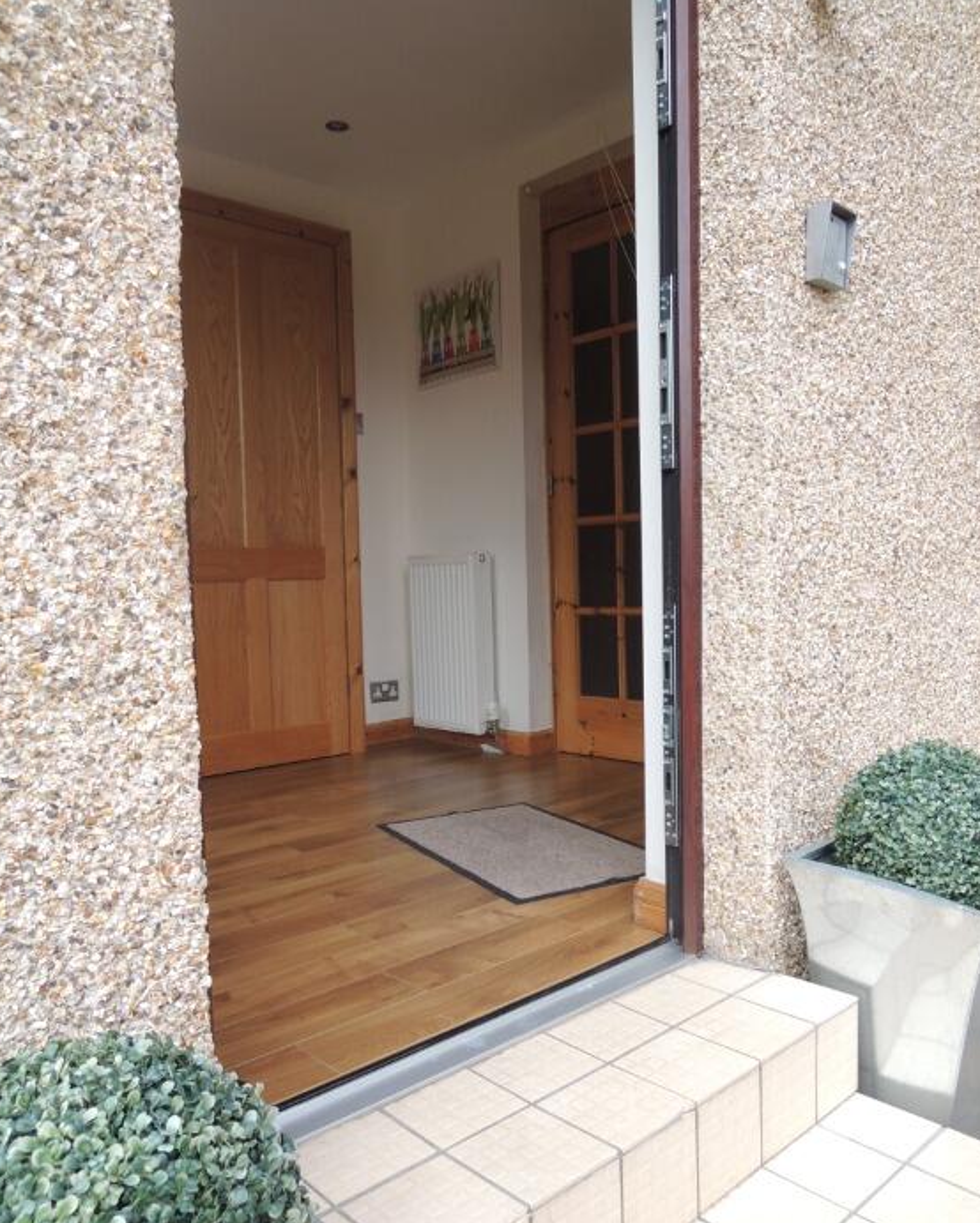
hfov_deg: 54.9
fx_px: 942
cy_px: 634
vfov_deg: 66.0
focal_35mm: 26
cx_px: 481
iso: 100
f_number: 2.8
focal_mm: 4.3
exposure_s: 1/160
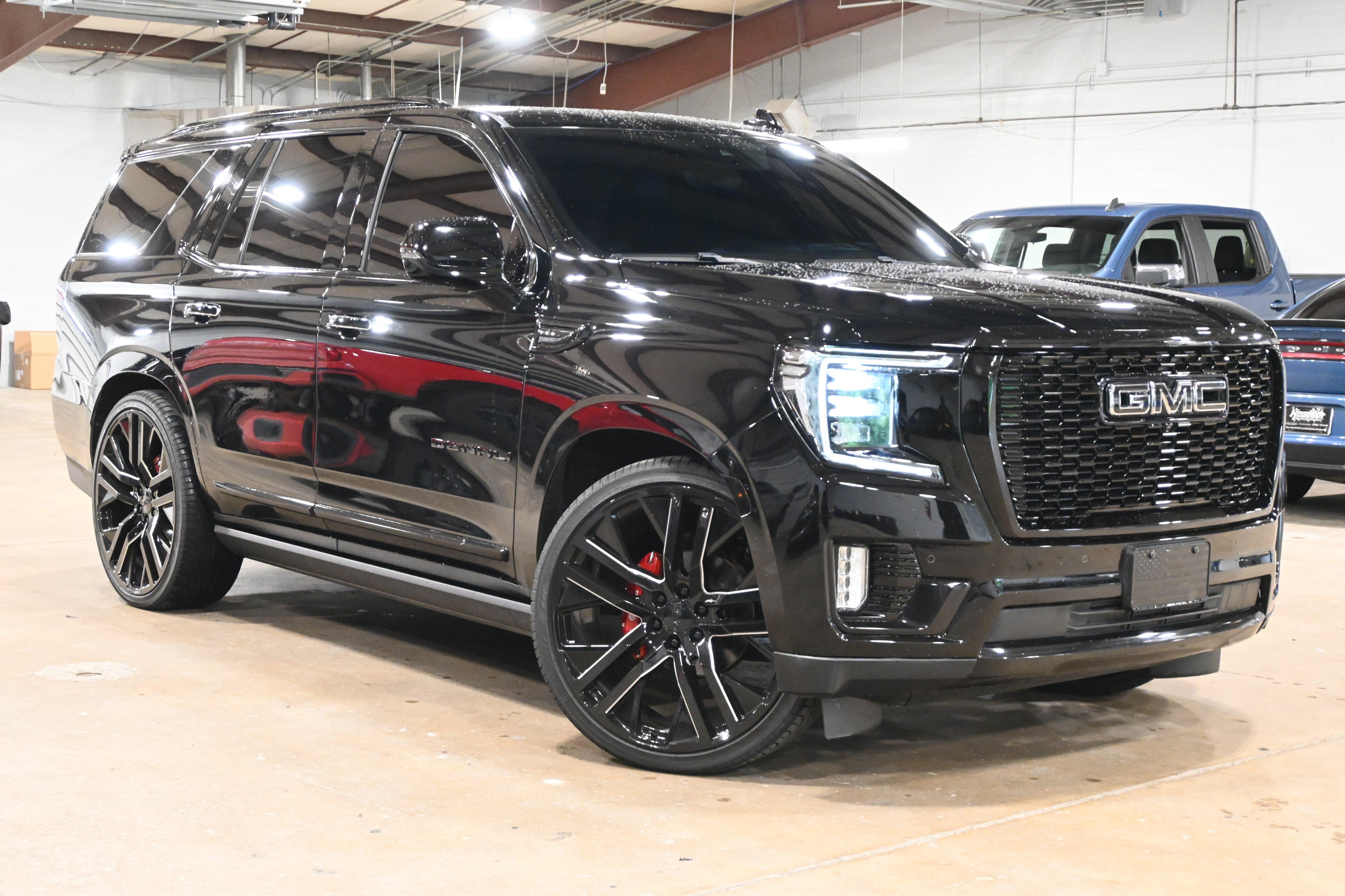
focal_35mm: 54
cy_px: 448
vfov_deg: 25.1
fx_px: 2017
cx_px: 672
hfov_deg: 36.9
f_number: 5.3
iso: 5600
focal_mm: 36
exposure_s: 1/60
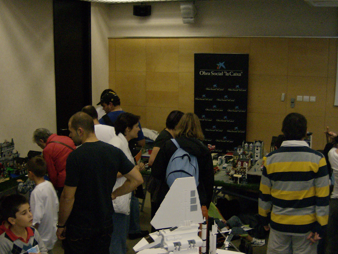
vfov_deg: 30.9
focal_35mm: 47
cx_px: 164
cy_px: 141
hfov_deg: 40.4
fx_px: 459
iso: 200
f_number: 2.8
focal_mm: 6
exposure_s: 1/60
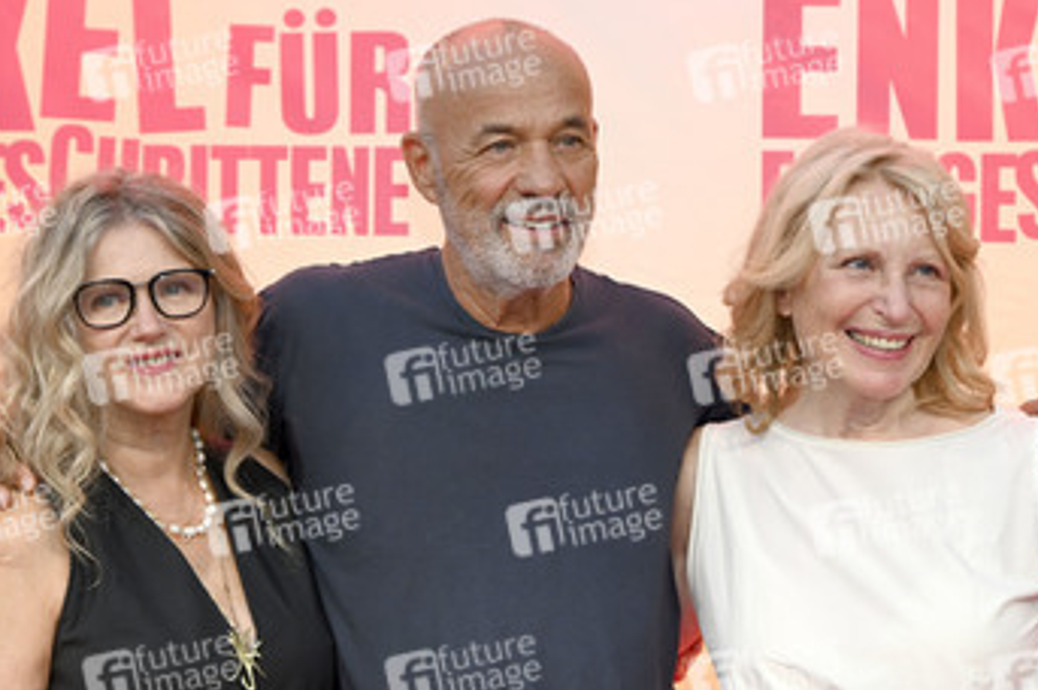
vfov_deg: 11.7
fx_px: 3370
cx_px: 504
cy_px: 445
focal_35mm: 117
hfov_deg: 17.5
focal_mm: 89
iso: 800
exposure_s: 1/200
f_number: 6.3
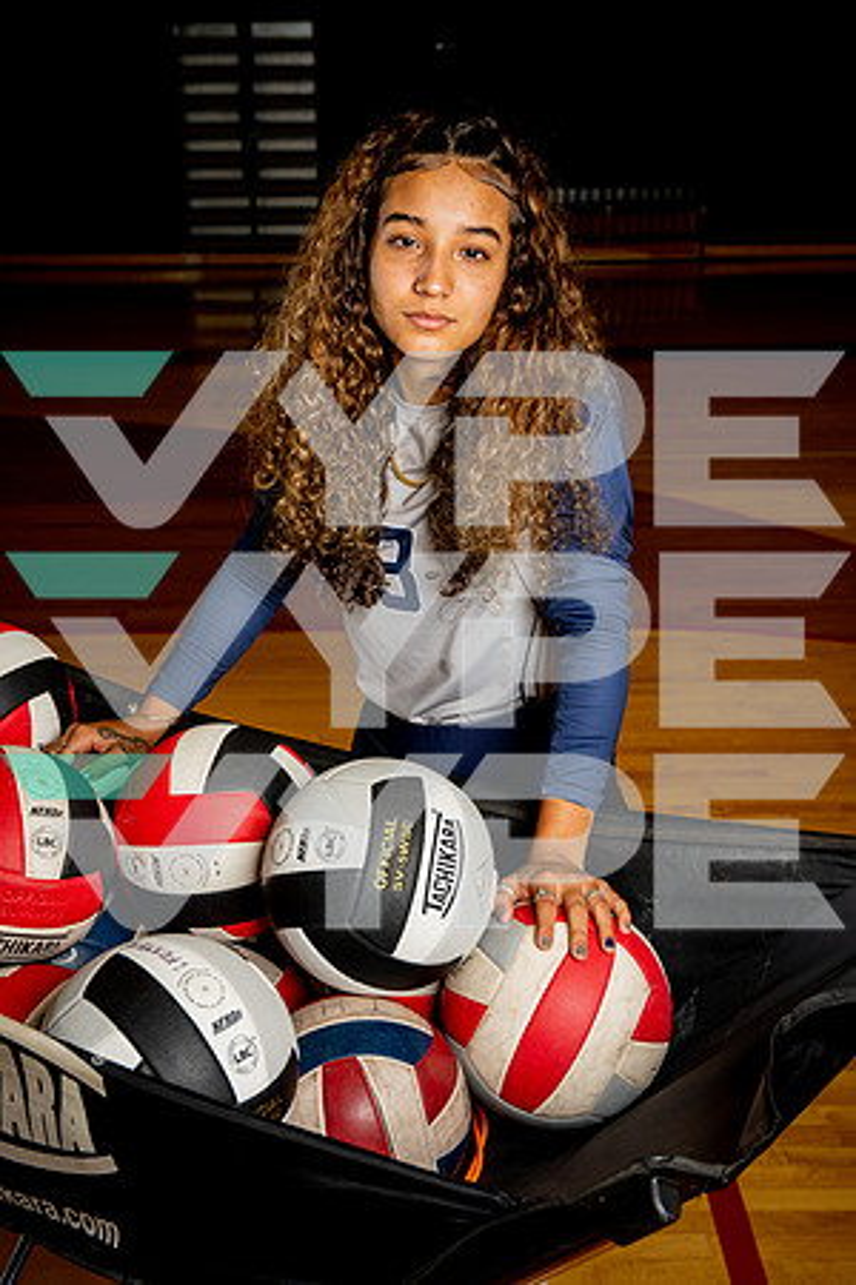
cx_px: 428
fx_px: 1819
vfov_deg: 38.9
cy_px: 642
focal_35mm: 51
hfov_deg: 26.5
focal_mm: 51
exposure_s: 1/250
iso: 400
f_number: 7.1
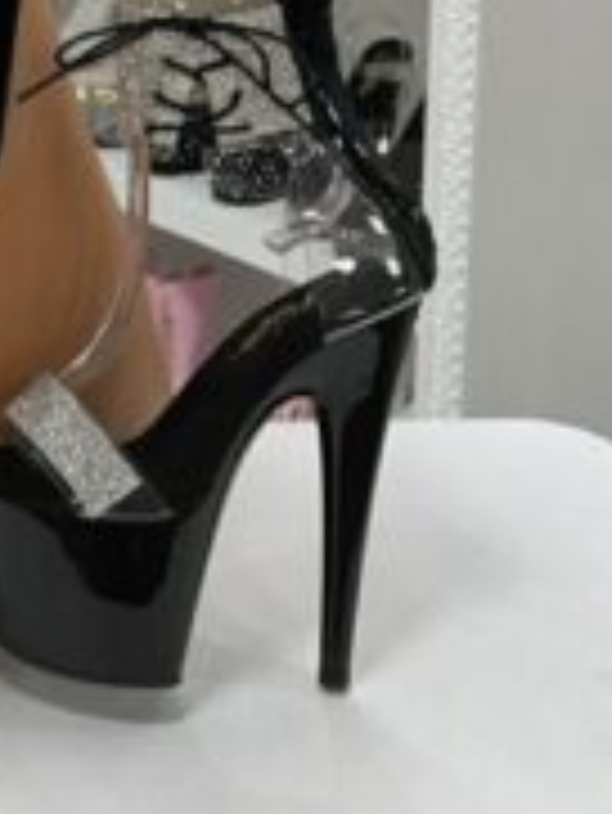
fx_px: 2025
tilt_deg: -10.6
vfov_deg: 21.0
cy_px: -198
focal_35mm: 86
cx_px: -135
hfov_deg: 16.4
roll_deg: +0.7
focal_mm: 5.1
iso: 100
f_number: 1.6
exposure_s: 1/60
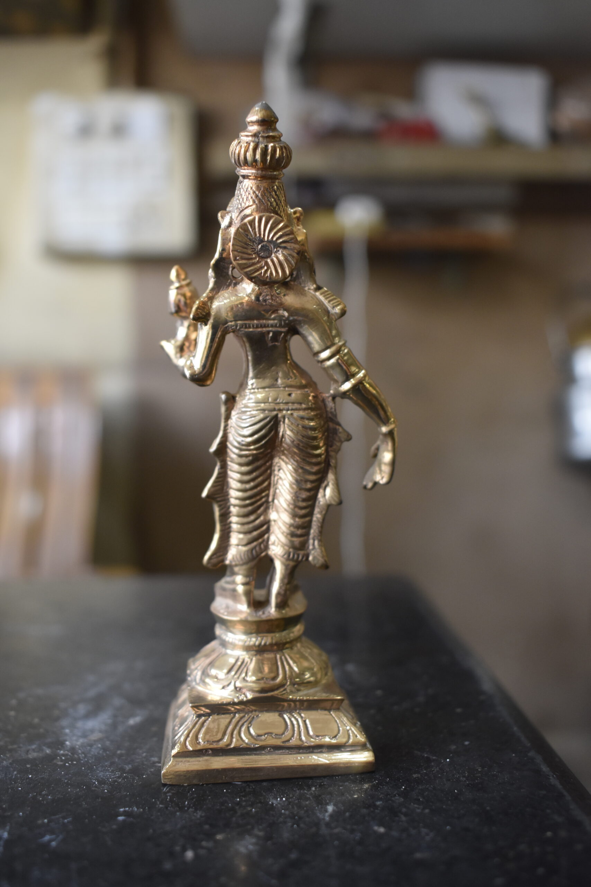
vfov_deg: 53.1
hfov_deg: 36.9
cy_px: 444
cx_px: 296
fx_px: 886
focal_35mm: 36
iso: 900
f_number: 4
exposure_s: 1/60
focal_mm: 24
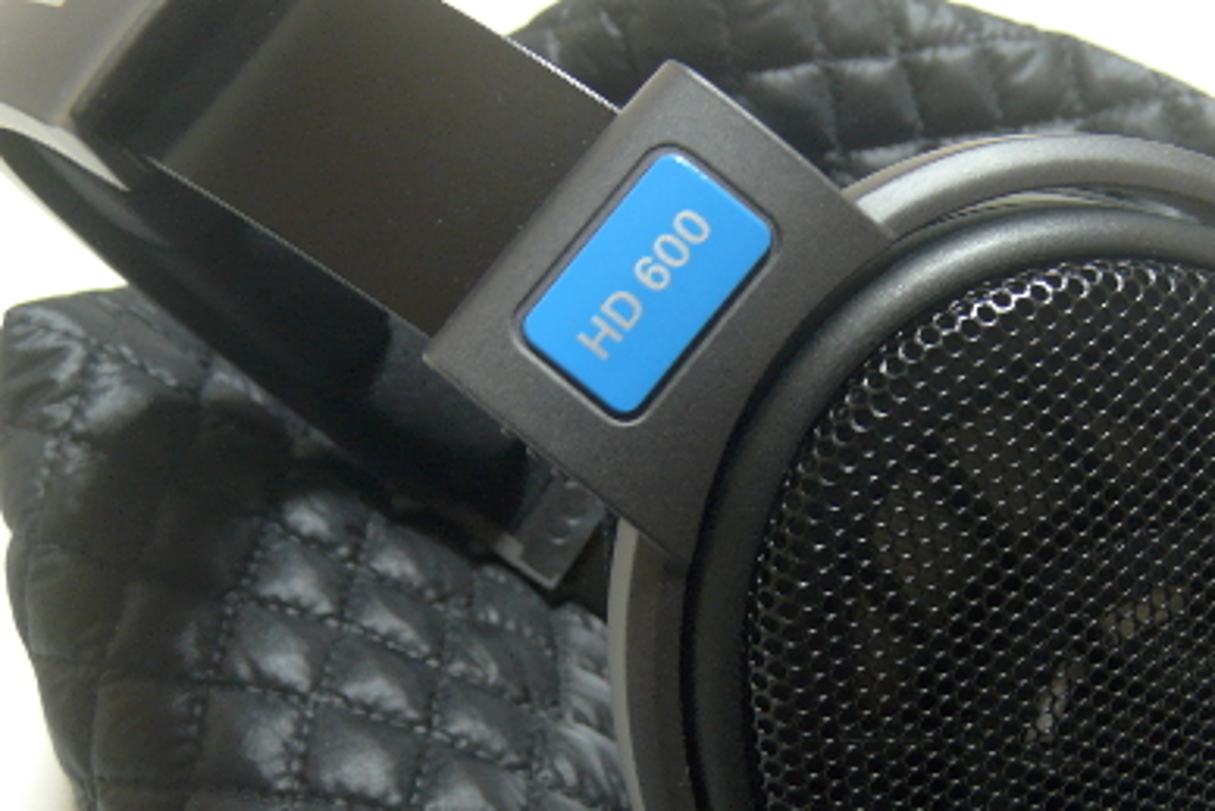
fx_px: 1519
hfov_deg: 42.6
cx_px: 871
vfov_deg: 29.7
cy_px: 532
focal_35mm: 45
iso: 100
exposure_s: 1/3.2
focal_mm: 4.6
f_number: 3.2
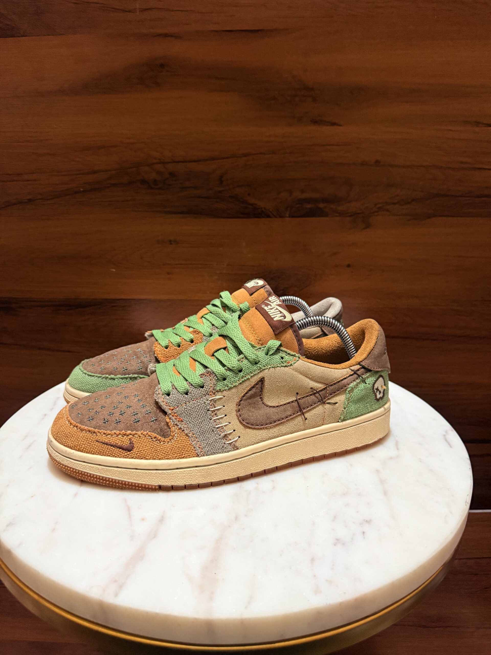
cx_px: 246
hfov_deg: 56.8
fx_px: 454
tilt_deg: -16.6
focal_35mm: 24
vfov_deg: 71.6
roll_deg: -1.1
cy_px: 328
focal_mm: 6.76
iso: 500
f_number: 1.78
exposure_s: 1/50
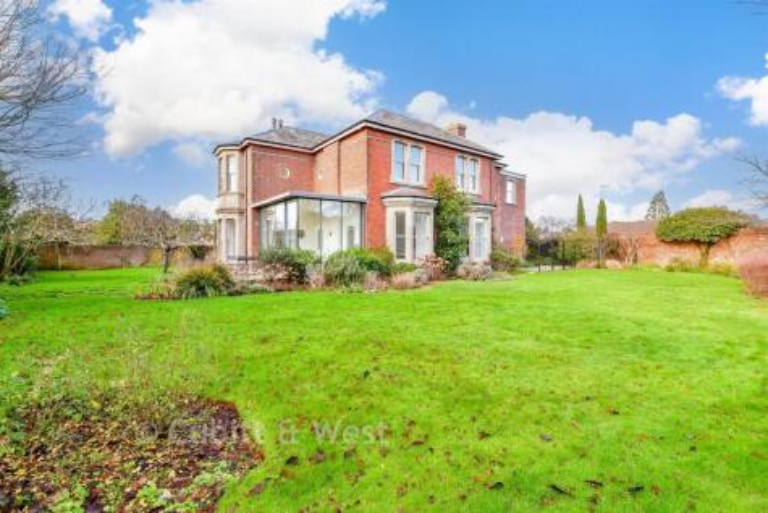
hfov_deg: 100.4
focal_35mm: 15
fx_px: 320
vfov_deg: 77.4
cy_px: 256
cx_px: 384
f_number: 8
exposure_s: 1/80
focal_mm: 10
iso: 500
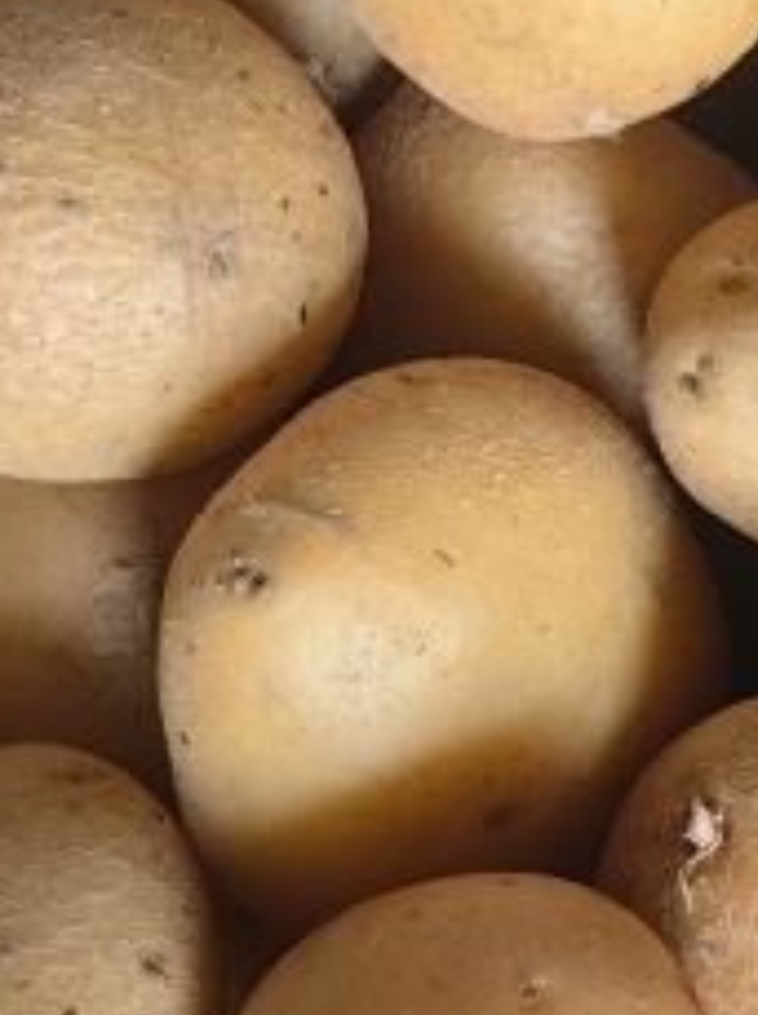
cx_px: 873
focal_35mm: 126
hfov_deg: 11.5
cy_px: 1035
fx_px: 3689
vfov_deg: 15.4
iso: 160
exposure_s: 1/100
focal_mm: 5.75
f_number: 2
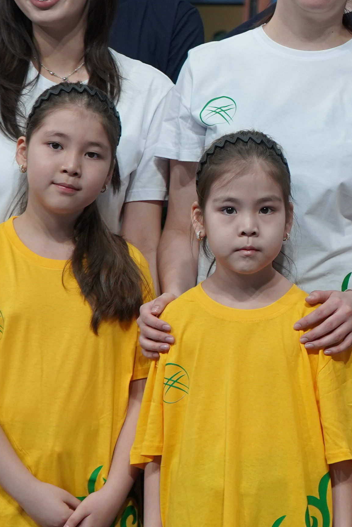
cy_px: 246
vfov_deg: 13.5
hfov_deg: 8.9
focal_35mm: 152
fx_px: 2229
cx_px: 387
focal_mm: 44
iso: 500
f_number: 4.5
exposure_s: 1/160
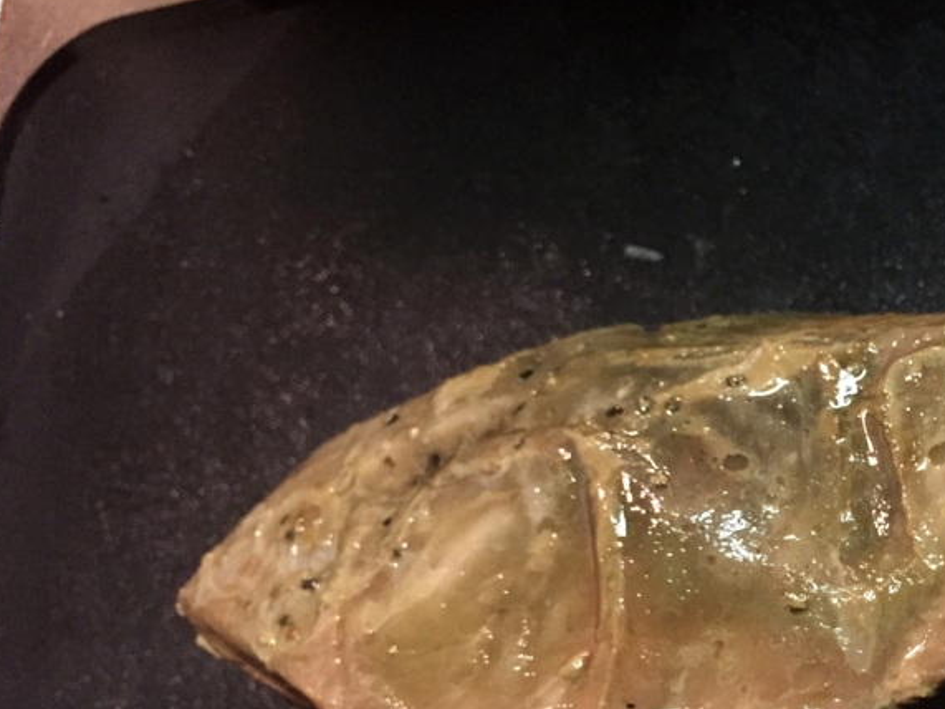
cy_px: 576
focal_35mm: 52
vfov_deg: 27.4
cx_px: 836
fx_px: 1419
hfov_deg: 34.9
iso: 250
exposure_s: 1/25
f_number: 2.2
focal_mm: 4.15
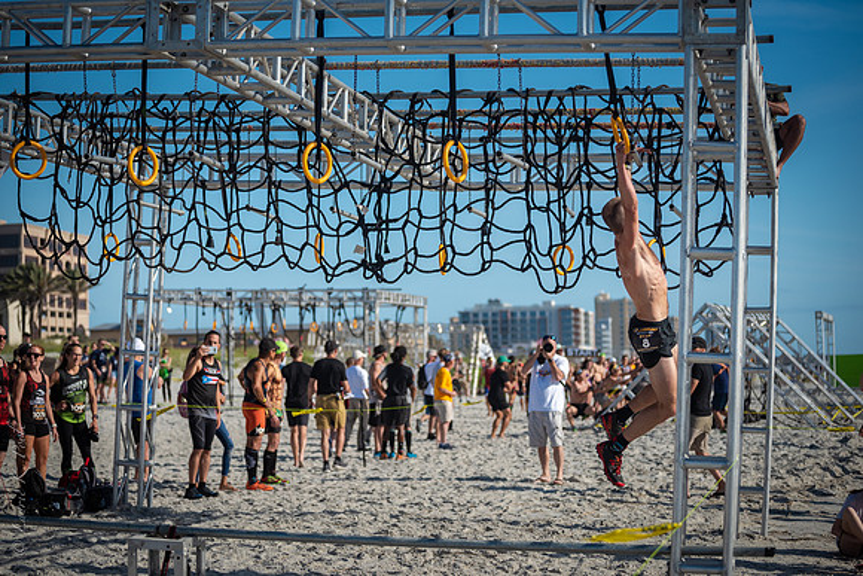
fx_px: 1678
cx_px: 432
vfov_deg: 19.5
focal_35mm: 70
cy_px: 288
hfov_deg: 28.8
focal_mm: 70
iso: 360
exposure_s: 1/4000
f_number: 2.8
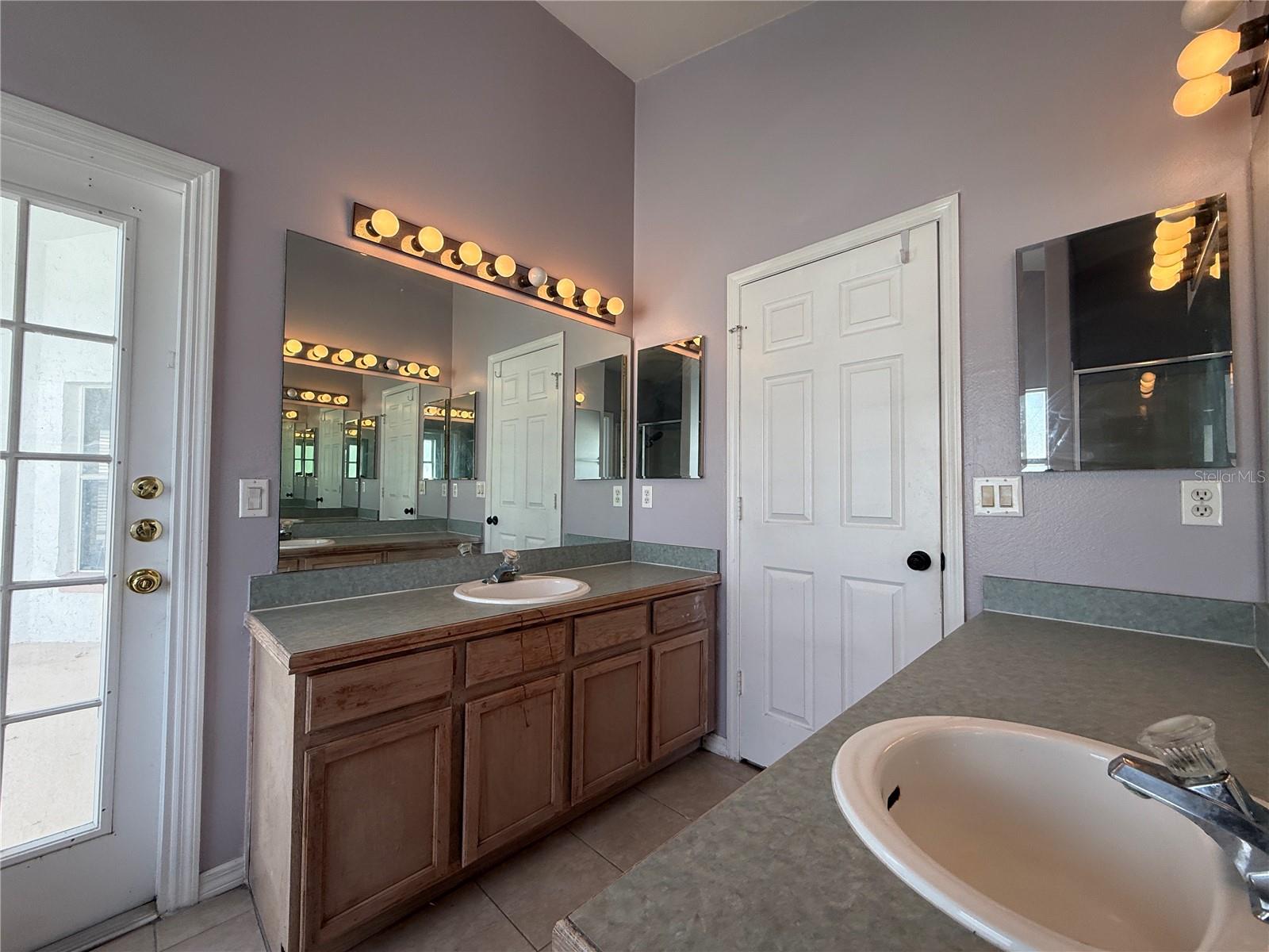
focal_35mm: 14
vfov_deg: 85.7
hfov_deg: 102.1
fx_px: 513
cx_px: 634
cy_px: 476
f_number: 2.2
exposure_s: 1/120
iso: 64
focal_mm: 2.22
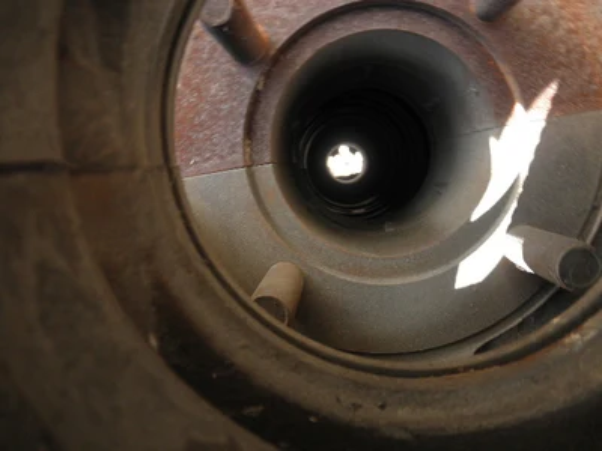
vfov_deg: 49.7
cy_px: 226
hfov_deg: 63.4
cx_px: 301
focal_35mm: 28
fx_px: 487
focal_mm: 5
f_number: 3
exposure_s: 1/40
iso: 64
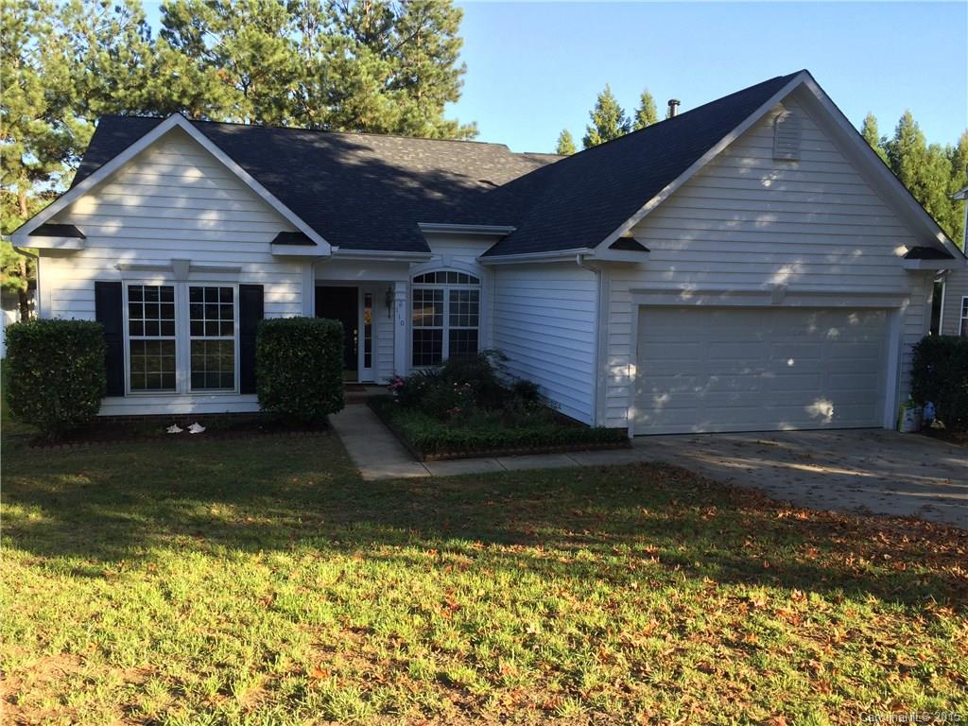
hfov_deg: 61.7
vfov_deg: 48.2
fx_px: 811
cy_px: 363
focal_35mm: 29
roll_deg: -2.0
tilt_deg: -4.9
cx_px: 484
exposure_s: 1/373
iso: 32
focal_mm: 4.15
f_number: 2.2
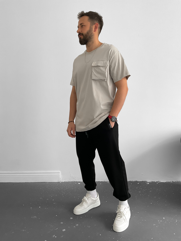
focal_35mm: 29
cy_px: 120
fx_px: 202
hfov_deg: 48.2
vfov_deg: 61.7
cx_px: 90
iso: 80
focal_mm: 3
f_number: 1.8
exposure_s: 1/60
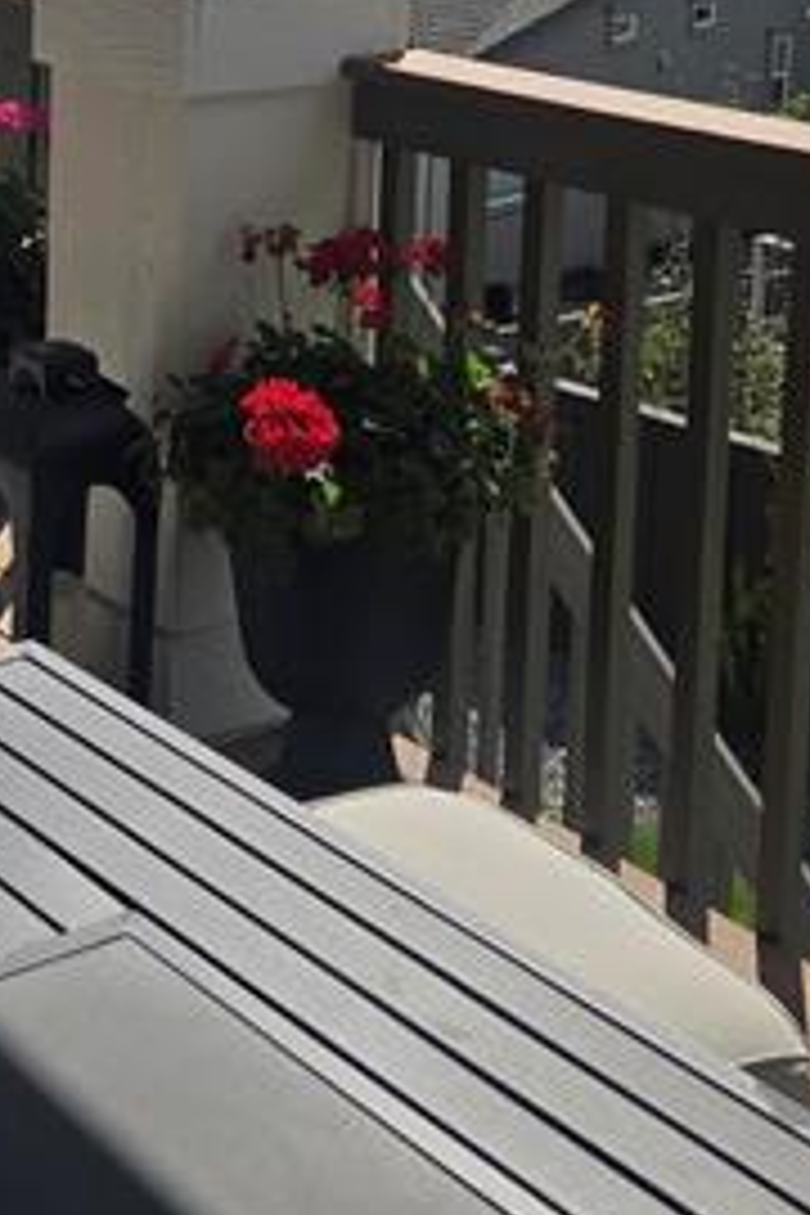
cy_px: 86
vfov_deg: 28.3
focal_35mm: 68
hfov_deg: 19.5
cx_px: 7
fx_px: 2295
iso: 80
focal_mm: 5.4
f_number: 1.8
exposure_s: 1/7891
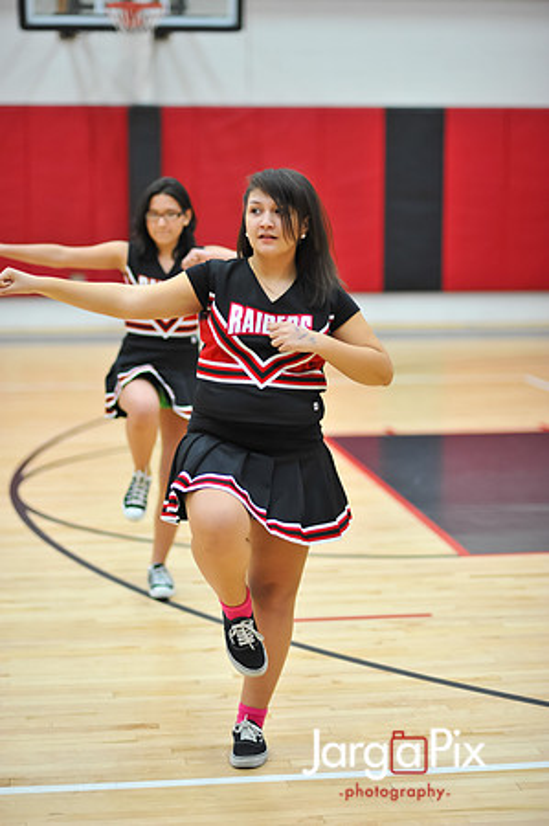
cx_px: 274
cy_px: 413
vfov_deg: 23.9
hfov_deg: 16.0
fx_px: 1949
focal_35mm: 85
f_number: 2
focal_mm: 85
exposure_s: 1/500
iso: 1800
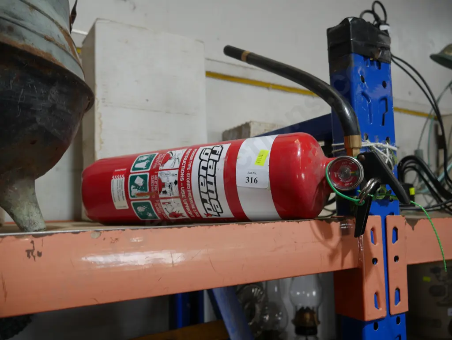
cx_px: 226
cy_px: 170
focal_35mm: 28
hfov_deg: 63.4
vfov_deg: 49.8
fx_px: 366
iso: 200
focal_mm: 14
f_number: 3.5
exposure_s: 1/80
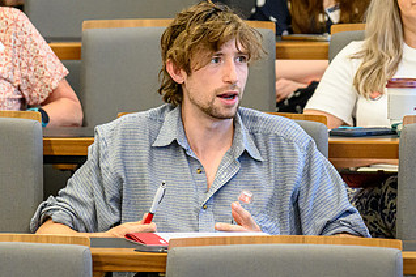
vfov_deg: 3.4
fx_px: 4737
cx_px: 233
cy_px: 43
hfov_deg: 5.0
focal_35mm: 410
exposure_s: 1/250
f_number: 2.8
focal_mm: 150
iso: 4500
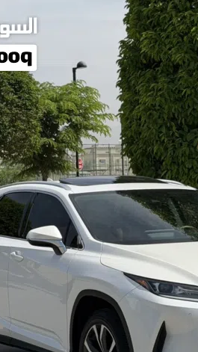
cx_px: 149
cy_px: 179
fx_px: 663
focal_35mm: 71
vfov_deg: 29.7
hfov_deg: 16.9
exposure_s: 1/7143
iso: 64
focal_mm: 6.76
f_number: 1.78
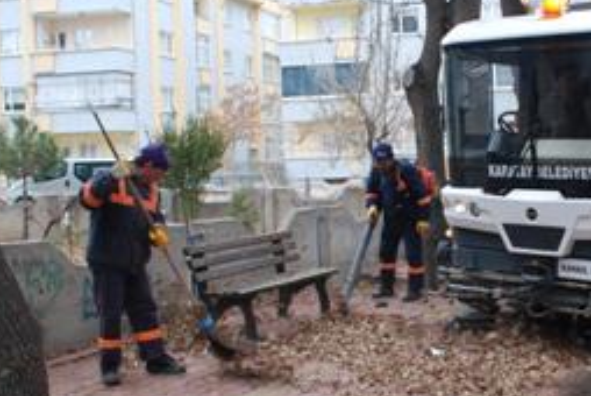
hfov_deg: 36.6
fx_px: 871
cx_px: 447
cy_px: 221
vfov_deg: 25.6
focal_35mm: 53
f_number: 5
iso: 320
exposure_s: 1/100
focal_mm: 20
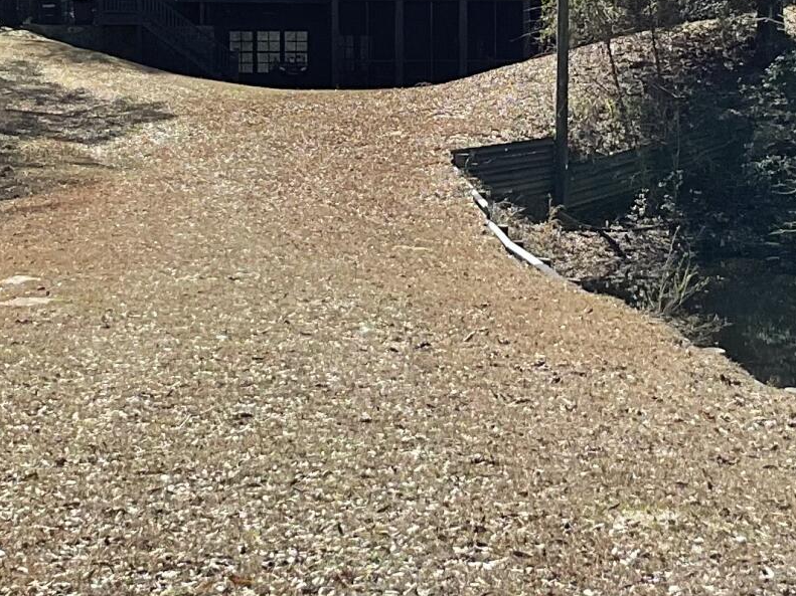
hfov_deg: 17.9
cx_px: 508
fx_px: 2529
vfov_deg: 13.4
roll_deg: +1.4
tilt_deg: -2.0
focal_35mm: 110
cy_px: 168
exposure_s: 1/1250
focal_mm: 3
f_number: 1.8
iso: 16
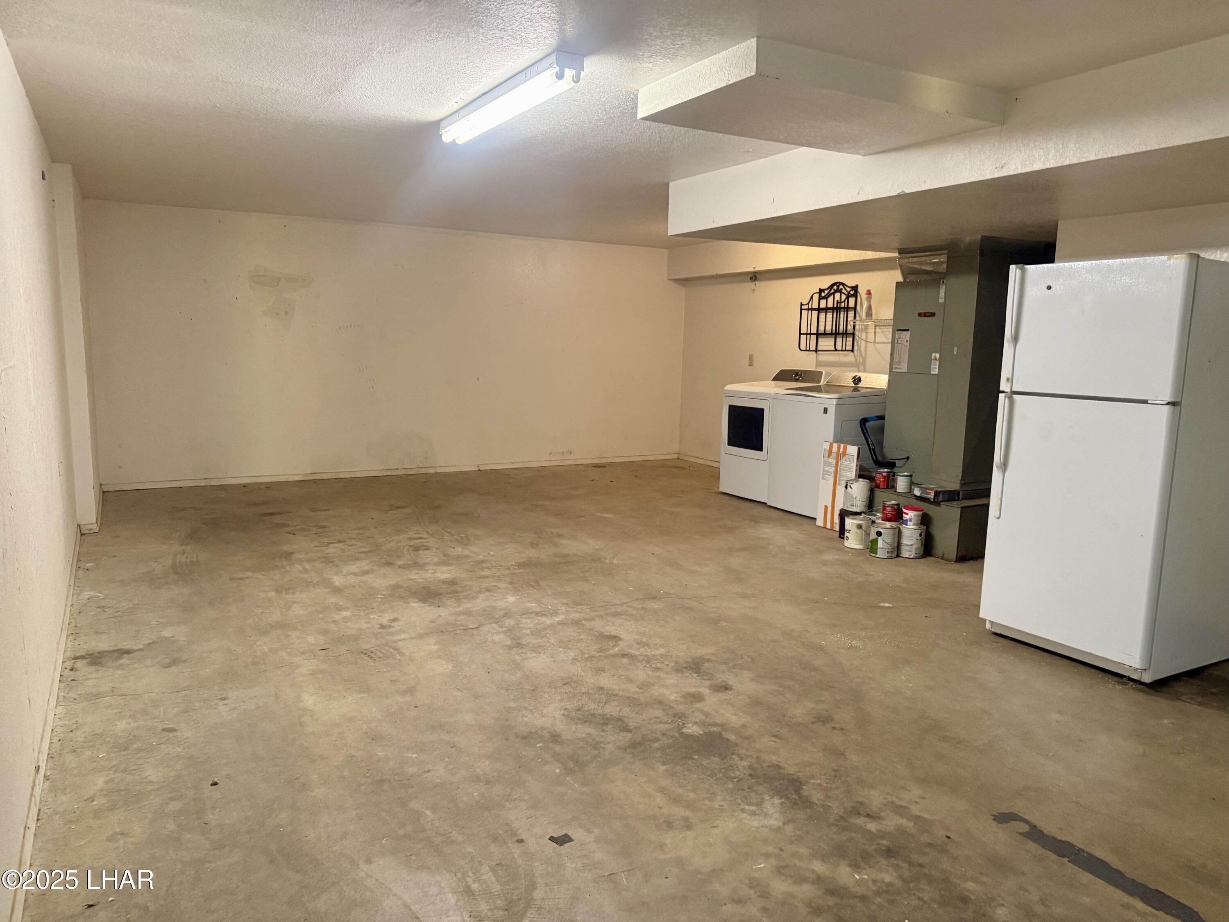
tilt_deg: -7.8
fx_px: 852
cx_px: 614
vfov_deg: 56.8
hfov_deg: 71.6
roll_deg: -1.3
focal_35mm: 24
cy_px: 461
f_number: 1.78
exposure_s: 1/60
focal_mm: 6.76
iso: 400
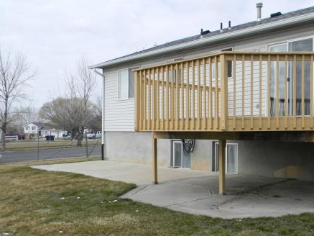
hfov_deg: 44.6
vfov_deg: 35.1
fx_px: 372
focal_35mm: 41
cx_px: 226
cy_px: 131
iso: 80
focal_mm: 5
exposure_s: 1/205
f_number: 7
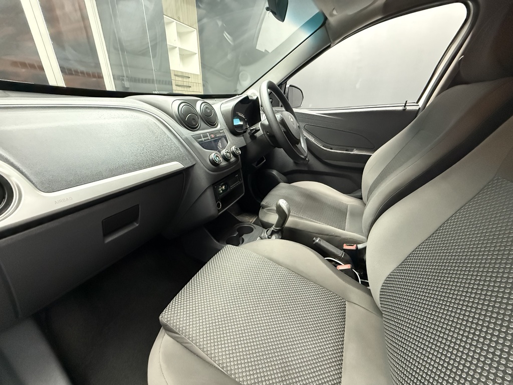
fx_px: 207
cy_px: 192
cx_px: 256
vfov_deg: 85.7
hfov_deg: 102.1
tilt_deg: -23.2
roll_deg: -1.3
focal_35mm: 14
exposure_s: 1/50
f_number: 2.2
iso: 1250
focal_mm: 2.22
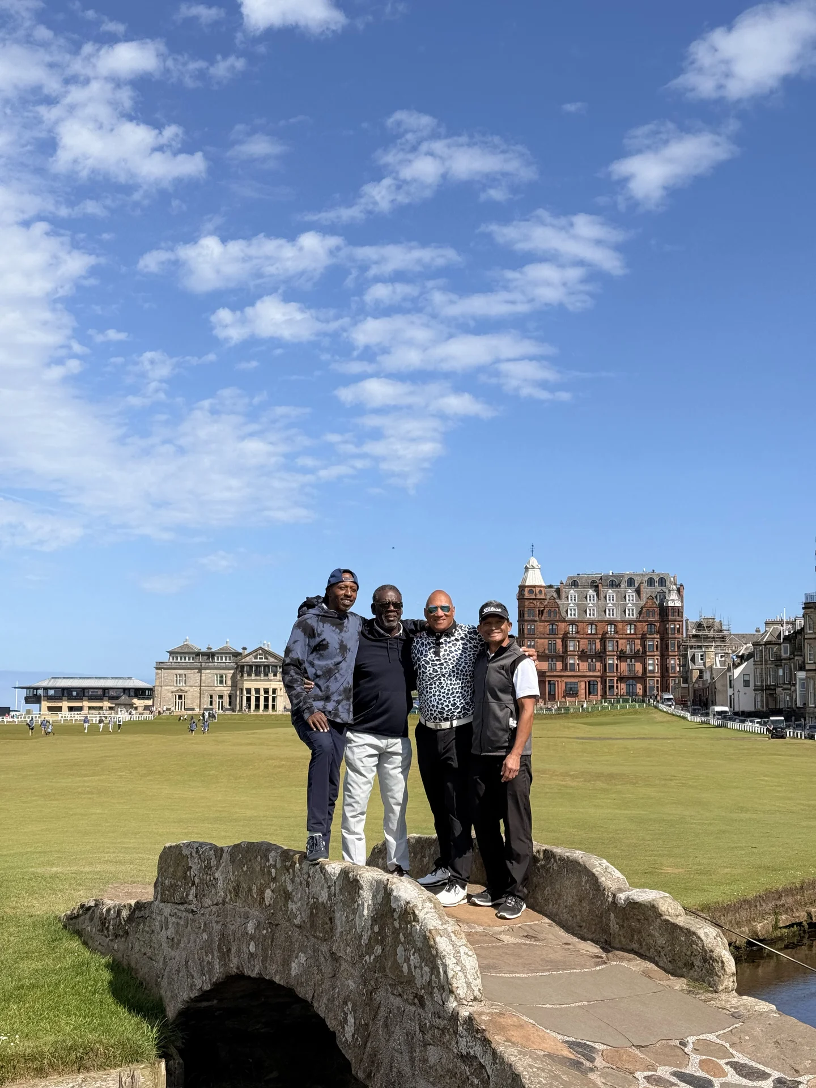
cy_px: 544
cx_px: 408
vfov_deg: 39.7
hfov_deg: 30.3
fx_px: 1509
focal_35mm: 48
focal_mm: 6.76
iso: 64
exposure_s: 1/6536
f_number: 1.78
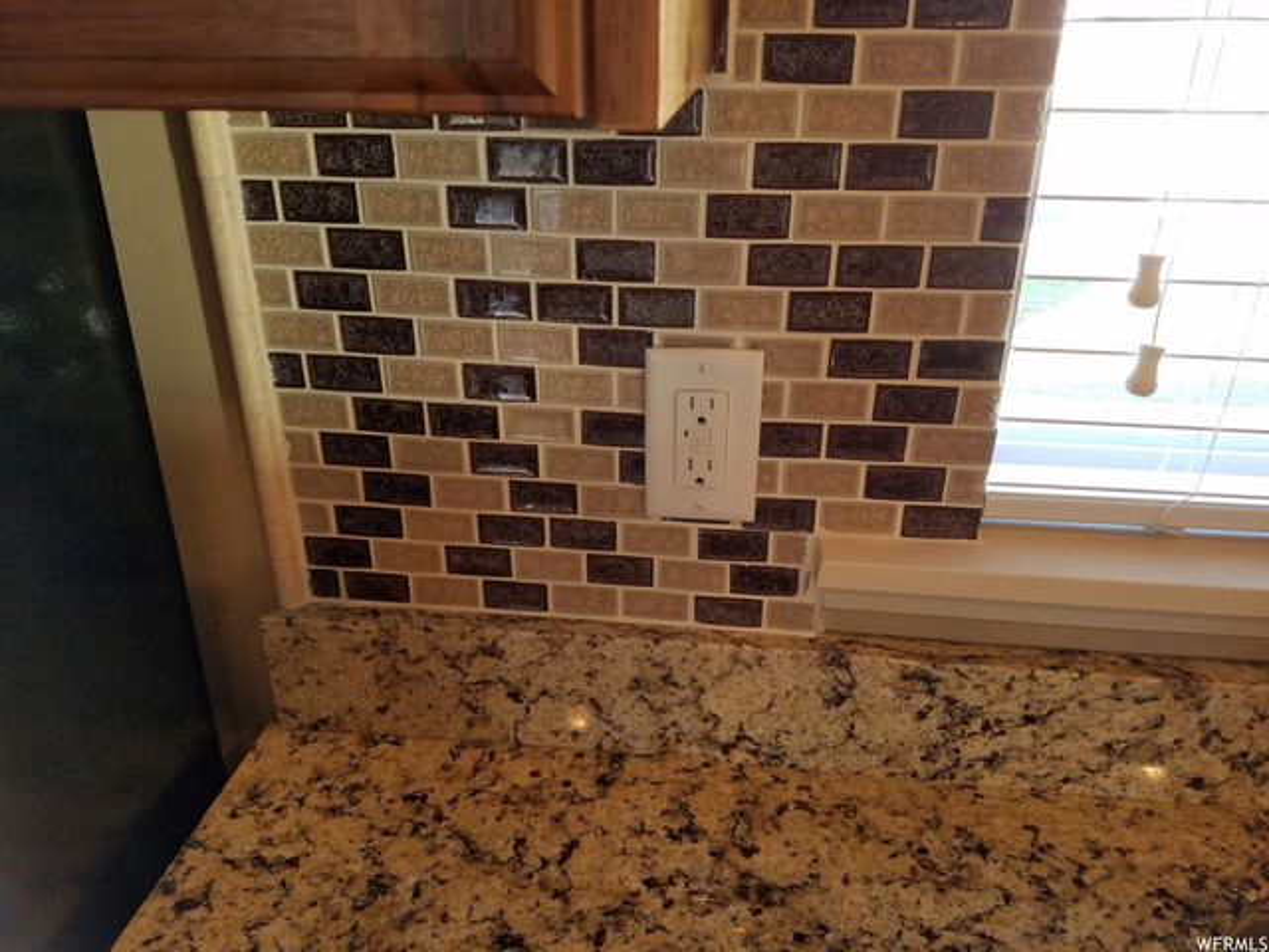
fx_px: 953
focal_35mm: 26
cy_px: 476
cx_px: 634
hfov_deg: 67.3
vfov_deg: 53.1
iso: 100
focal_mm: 4.2
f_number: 1.7
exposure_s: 1/60
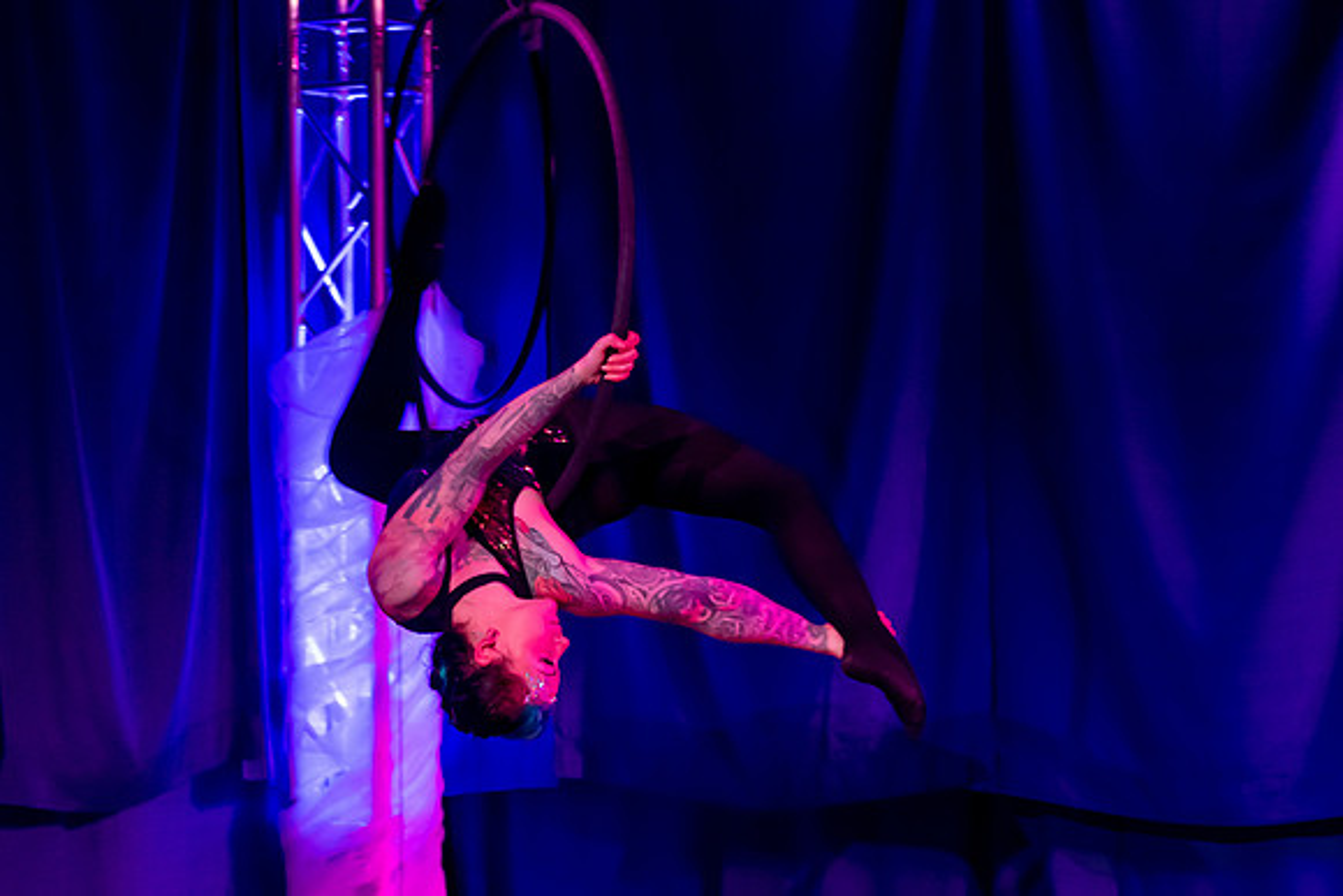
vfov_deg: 12.1
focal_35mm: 113
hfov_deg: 18.0
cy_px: 667
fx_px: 4228
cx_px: 508
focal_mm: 70
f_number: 2.8
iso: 3200
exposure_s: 1/80
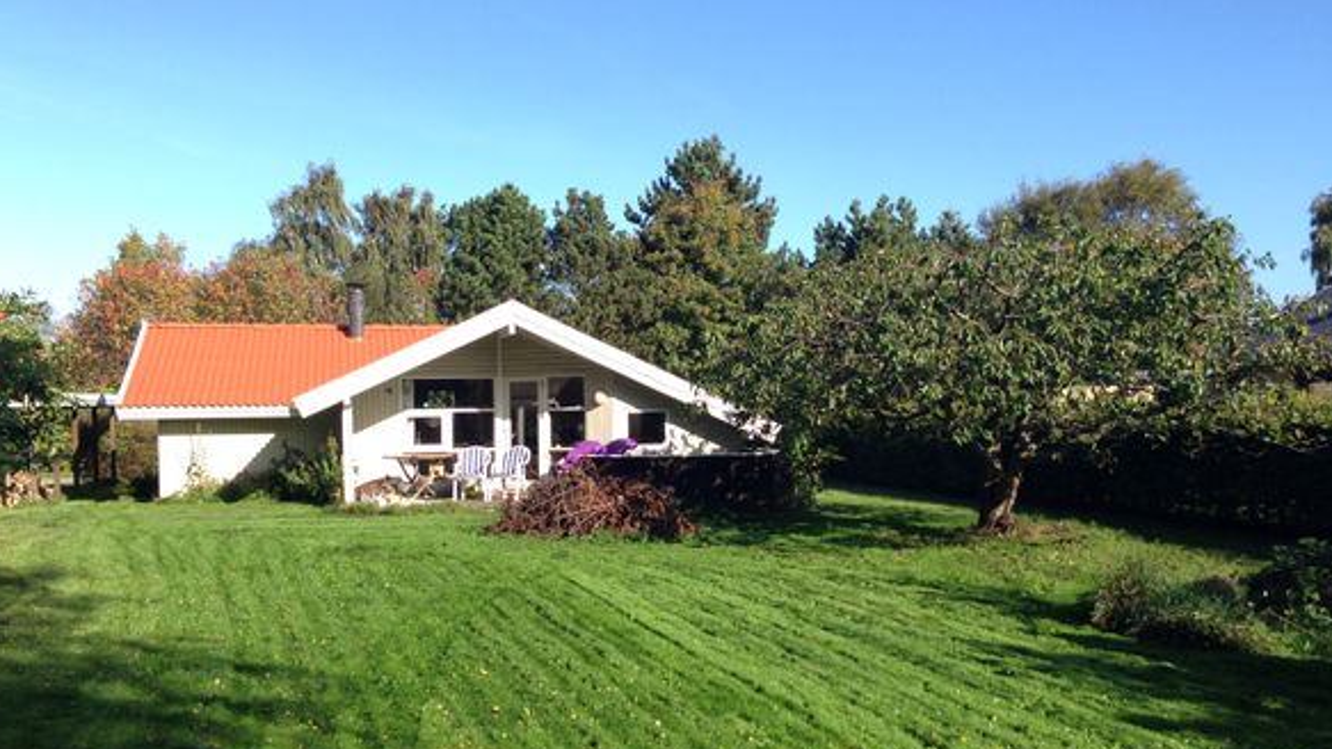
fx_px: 1307
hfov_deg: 54.0
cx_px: 665
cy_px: 454
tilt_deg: -2.3
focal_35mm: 37
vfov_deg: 31.9
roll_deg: +0.0
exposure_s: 1/704
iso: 50
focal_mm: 4.12
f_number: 2.4
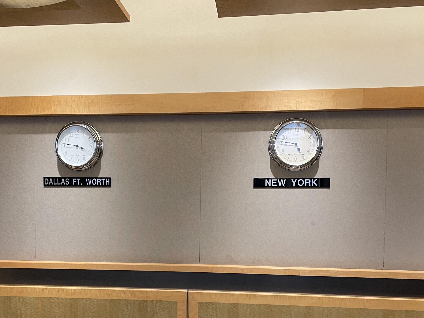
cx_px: 187
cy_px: 208
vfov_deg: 39.3
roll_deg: +0.0
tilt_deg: -2.0
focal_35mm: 36
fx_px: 441
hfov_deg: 51.2
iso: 200
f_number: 1.6
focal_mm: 4.2
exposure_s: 1/60
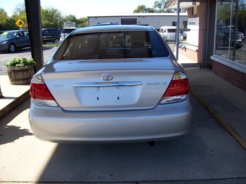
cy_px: 92
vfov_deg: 39.6
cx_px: 123
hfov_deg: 51.4
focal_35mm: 36
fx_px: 256
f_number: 2.7
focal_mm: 6
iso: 80
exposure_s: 1/491
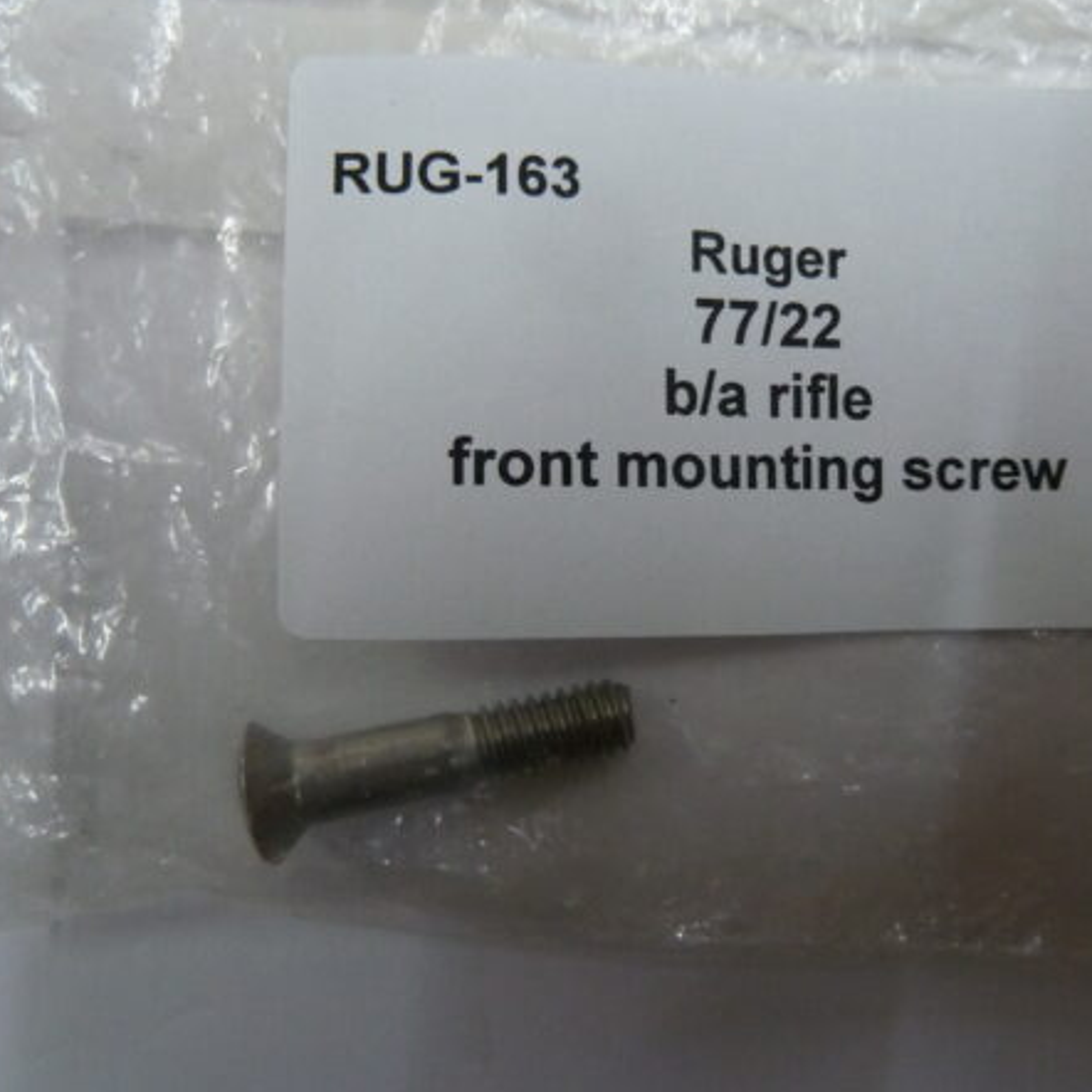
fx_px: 1071
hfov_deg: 53.8
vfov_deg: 54.0
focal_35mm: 30
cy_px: 544
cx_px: 632
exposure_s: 1/30
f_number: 3.3
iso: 320
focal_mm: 4.1
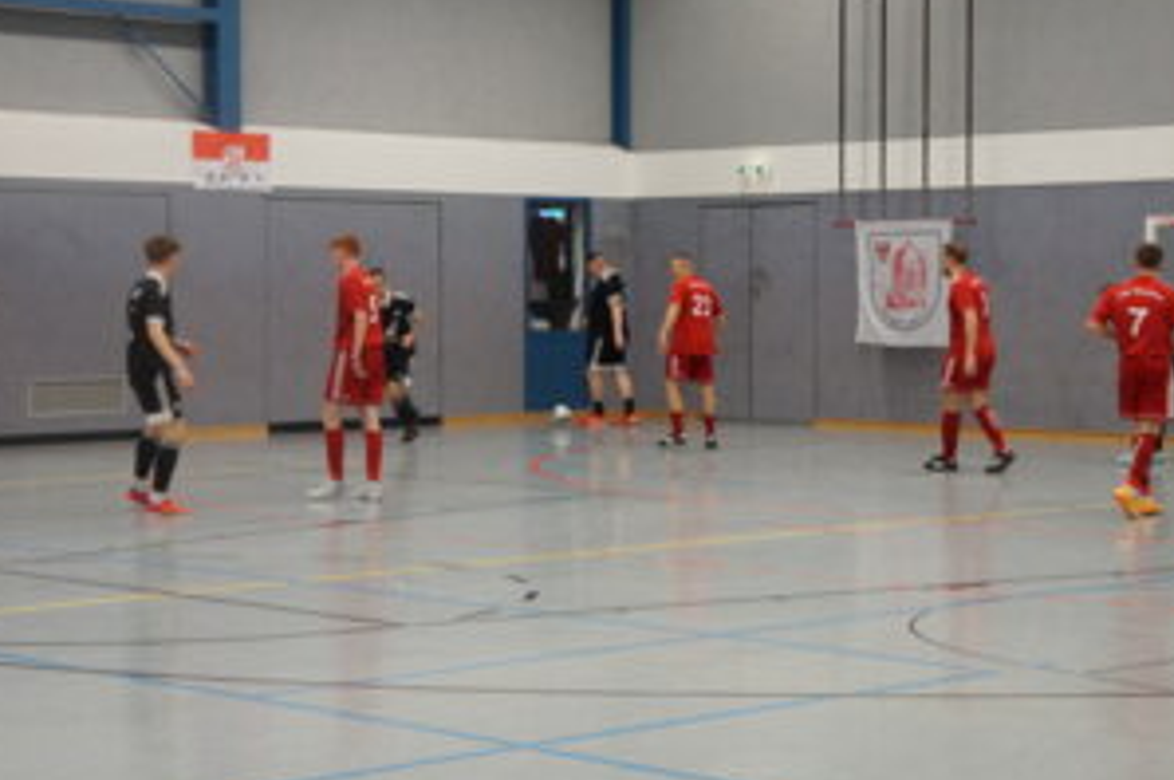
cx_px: 634
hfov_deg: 24.6
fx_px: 2693
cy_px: 343
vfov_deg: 16.5
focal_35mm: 83
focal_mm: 41
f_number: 4.5
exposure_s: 1/80
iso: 800
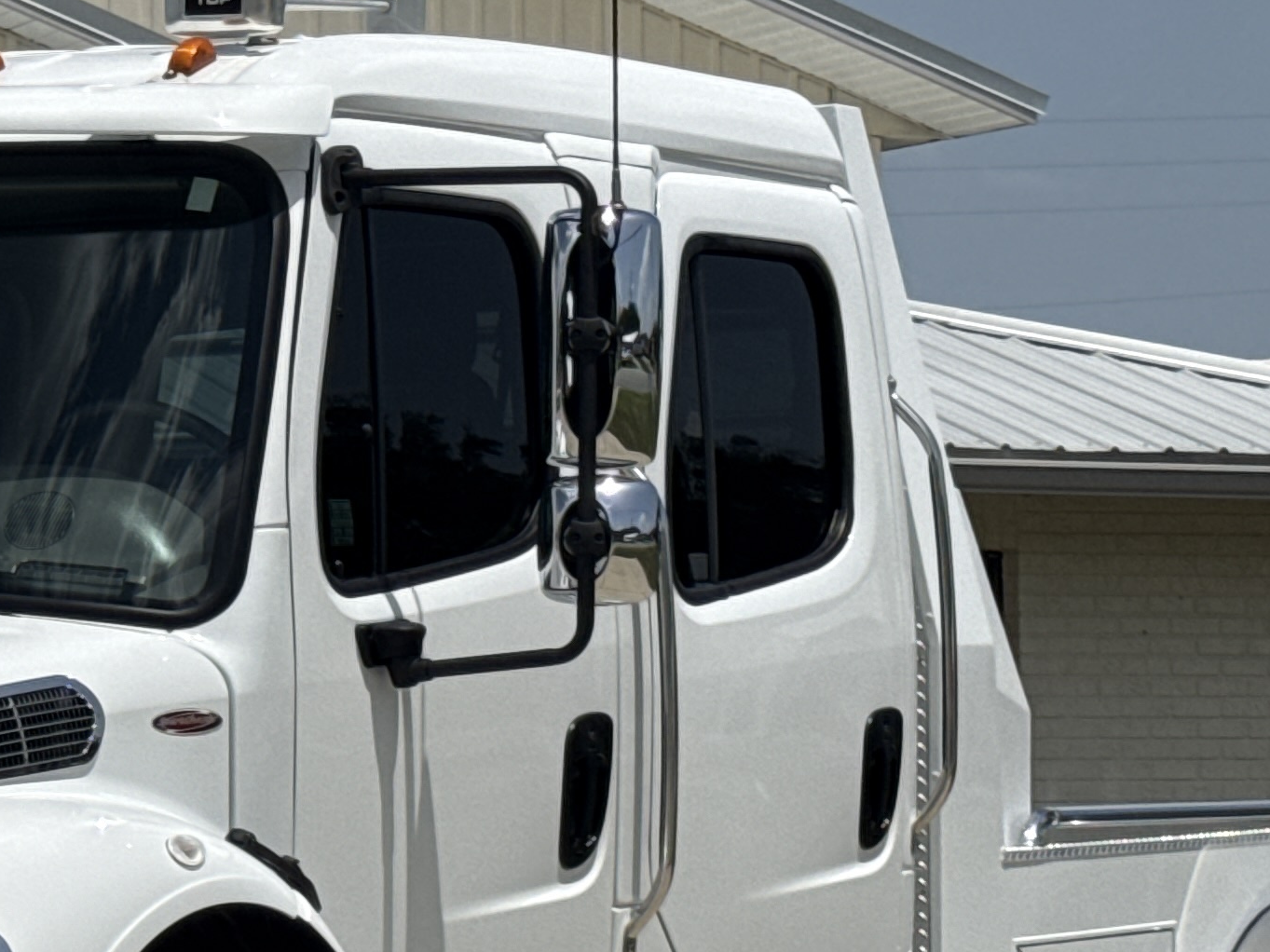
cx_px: -85
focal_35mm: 142
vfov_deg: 10.4
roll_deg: -0.6
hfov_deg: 13.6
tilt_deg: +1.8
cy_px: 604
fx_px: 5209
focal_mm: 6.76
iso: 64
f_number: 1.78
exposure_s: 1/11364
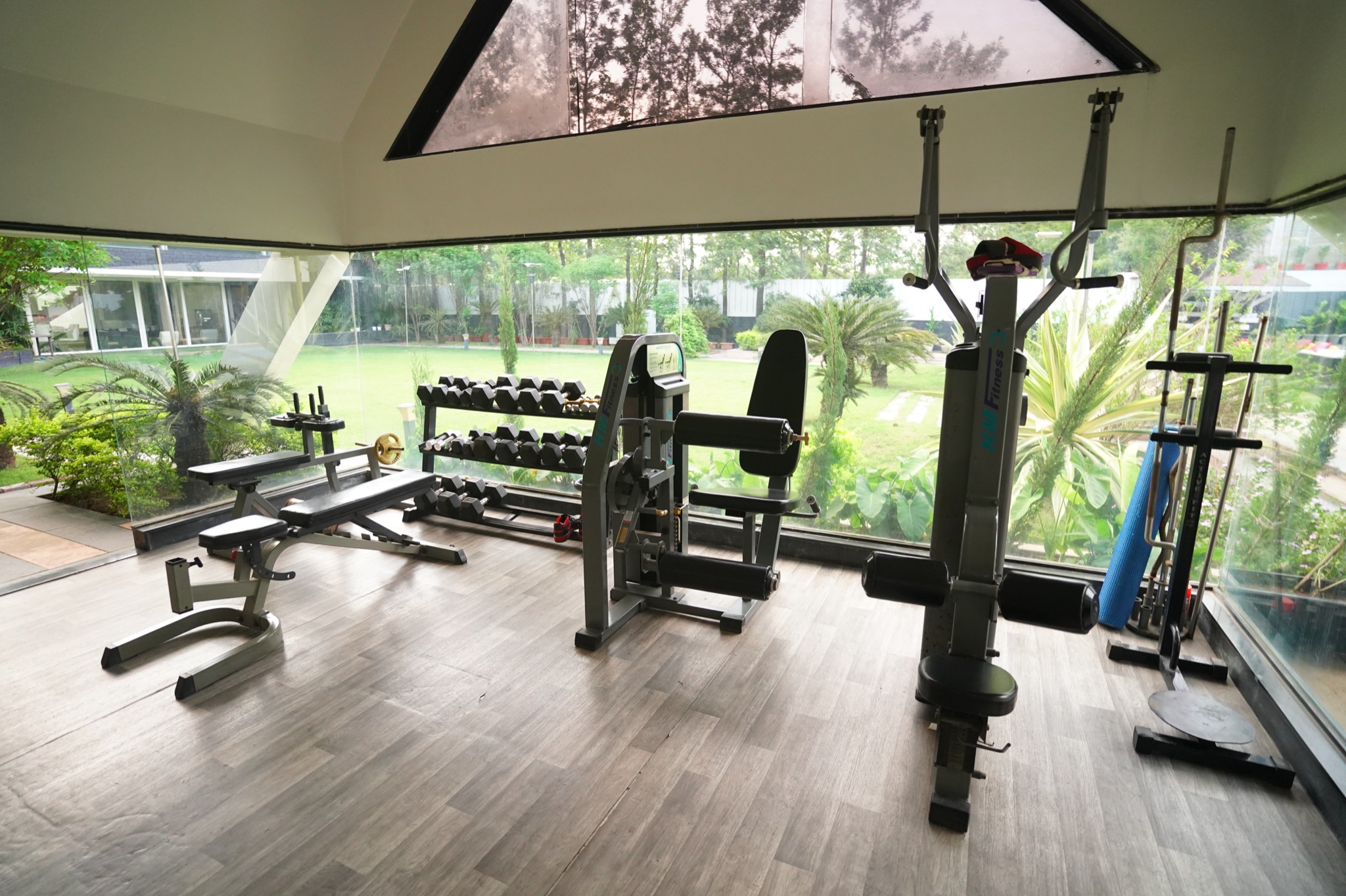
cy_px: 448
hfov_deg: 93.3
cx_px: 673
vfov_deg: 70.4
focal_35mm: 17
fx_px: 636
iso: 4000
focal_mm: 17
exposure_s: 1/60
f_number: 2.8
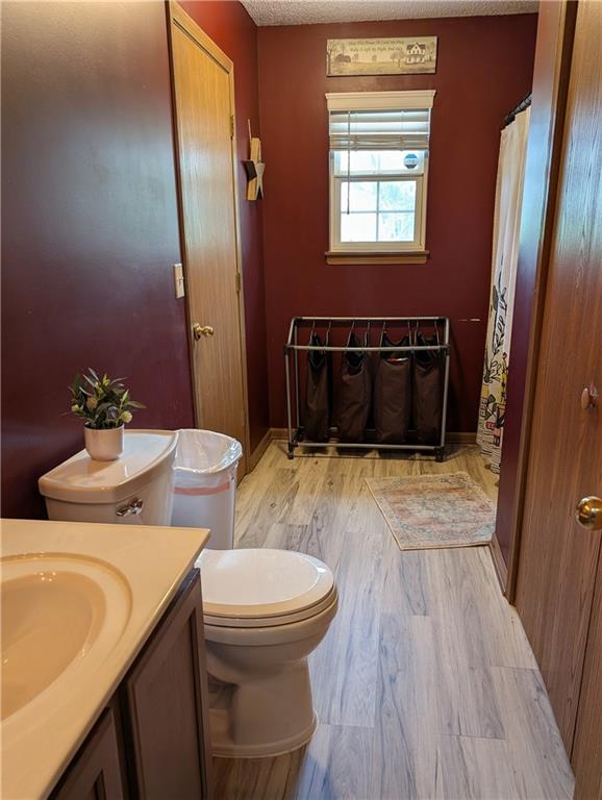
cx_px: 301
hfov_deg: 56.9
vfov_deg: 71.5
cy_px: 400
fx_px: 555
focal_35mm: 24
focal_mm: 6.9
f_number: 1.68
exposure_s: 1/24
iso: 34
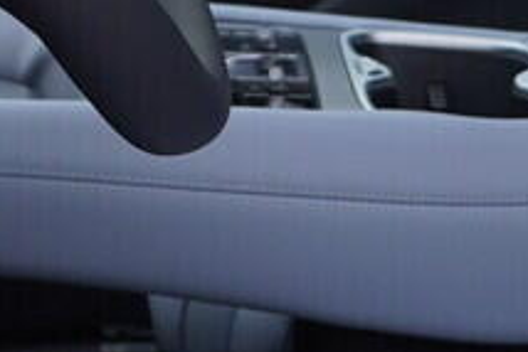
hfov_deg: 8.5
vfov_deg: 5.5
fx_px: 3552
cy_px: -497
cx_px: 151
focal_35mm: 242
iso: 125
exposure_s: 1/60
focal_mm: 24
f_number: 4
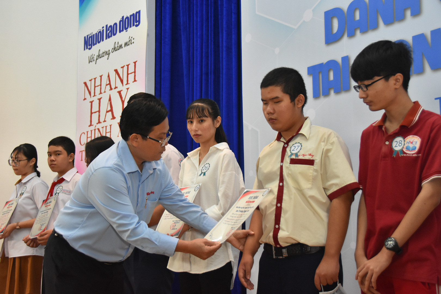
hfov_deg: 41.1
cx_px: 220
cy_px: 147
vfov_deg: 28.1
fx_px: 588
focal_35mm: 48
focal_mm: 32
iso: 1600
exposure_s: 1/200
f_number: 4.2
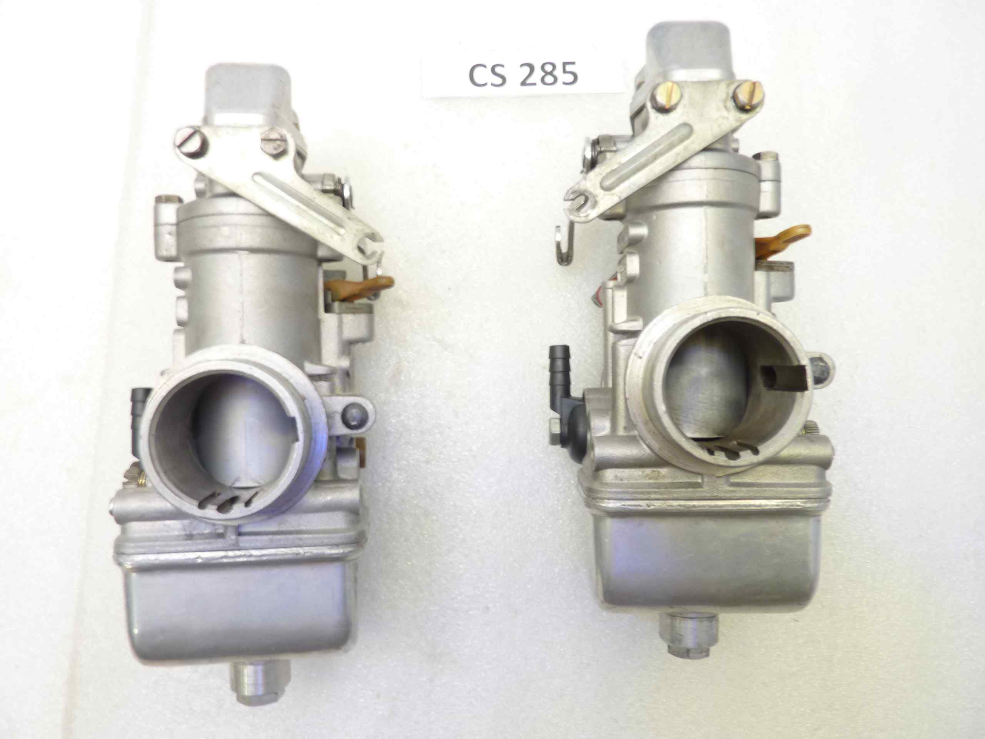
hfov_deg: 69.4
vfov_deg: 54.9
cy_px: 370
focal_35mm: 25
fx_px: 711
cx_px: 492
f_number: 3.3
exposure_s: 1/8
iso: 80
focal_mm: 4.1
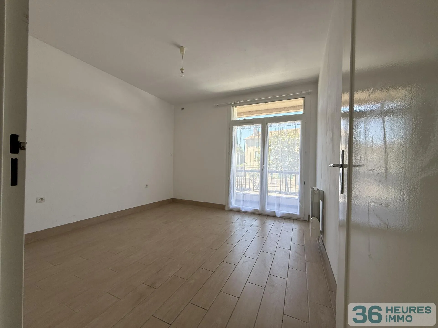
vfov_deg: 85.7
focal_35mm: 14
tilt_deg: +0.1
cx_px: 219
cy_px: 164
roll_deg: -0.1
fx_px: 177
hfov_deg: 102.1
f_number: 2.2
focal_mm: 2.22
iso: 64
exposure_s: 1/257
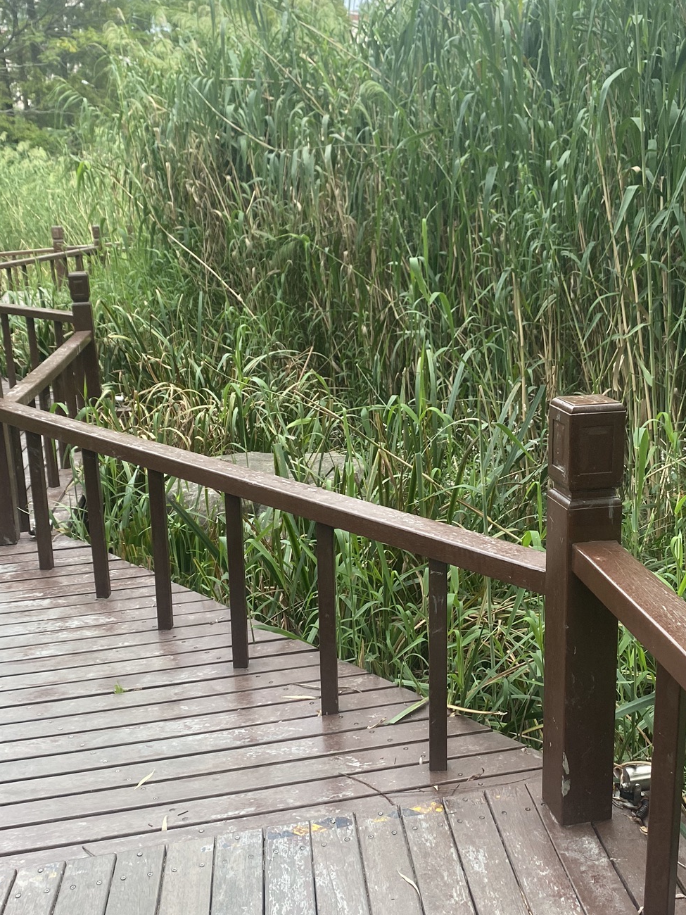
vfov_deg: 46.8
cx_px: 390
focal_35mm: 40
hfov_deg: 35.9
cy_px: 476
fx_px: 1057
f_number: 1.8
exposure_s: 1/122
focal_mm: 4.25
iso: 64
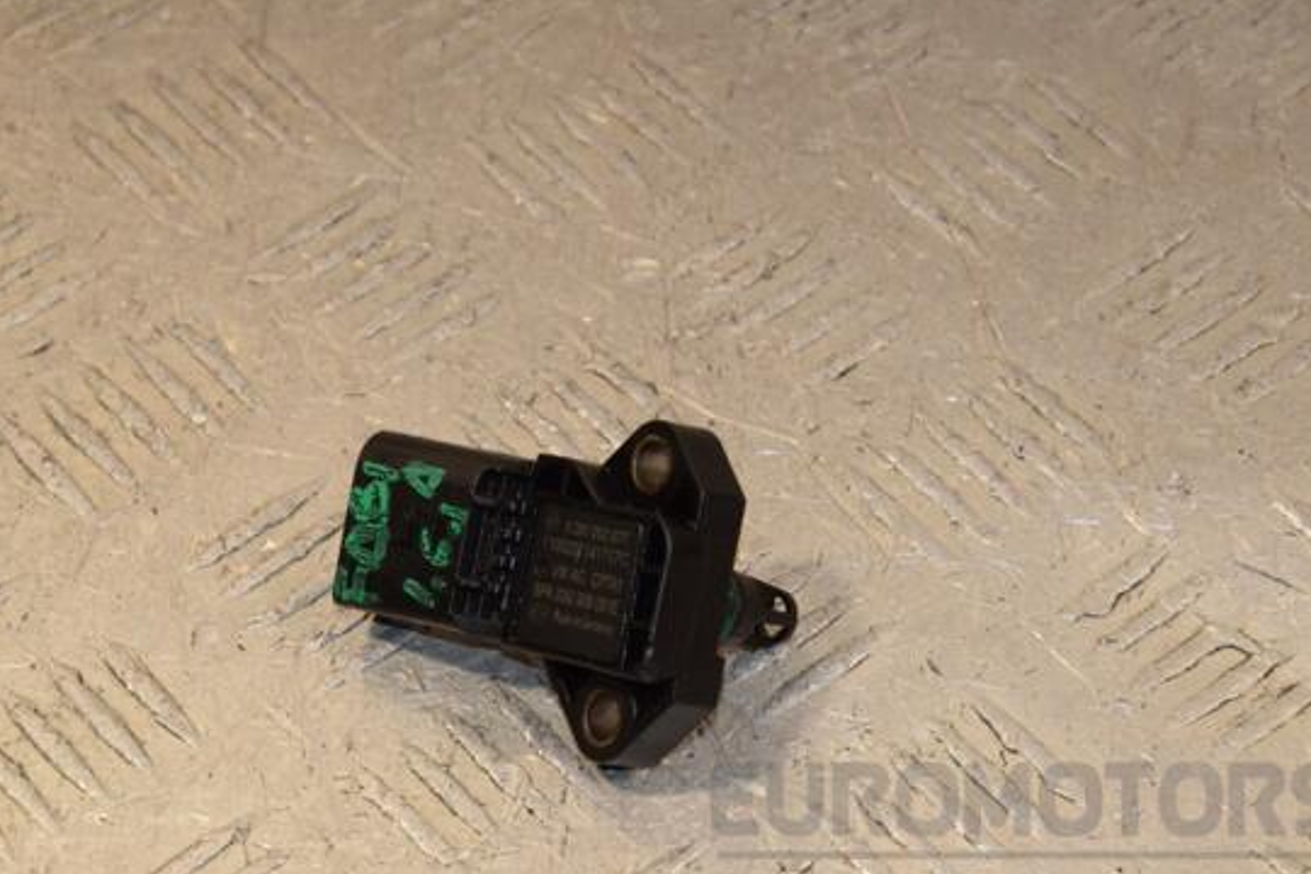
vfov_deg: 9.1
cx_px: 665
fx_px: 5462
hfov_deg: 13.7
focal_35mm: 150
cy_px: 476
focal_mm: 90
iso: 800
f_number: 9
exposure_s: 1/200
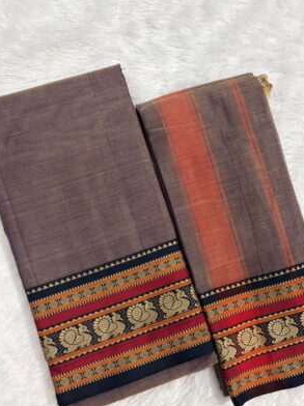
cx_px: 165
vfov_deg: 61.6
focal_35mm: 29
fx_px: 340
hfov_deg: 48.1
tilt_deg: -85.3
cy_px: 223
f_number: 1.6
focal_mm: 5.96
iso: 160
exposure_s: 1/50
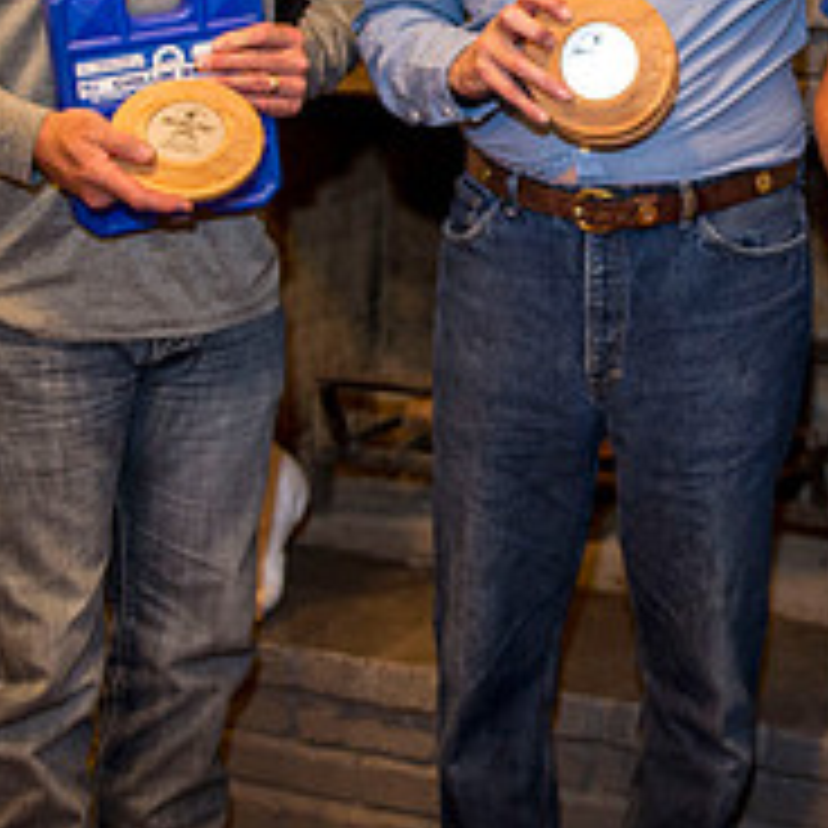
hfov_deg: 20.1
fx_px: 2246
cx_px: 864
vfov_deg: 20.5
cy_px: 86
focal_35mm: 83
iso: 1600
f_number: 2.8
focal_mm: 31
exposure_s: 1/100
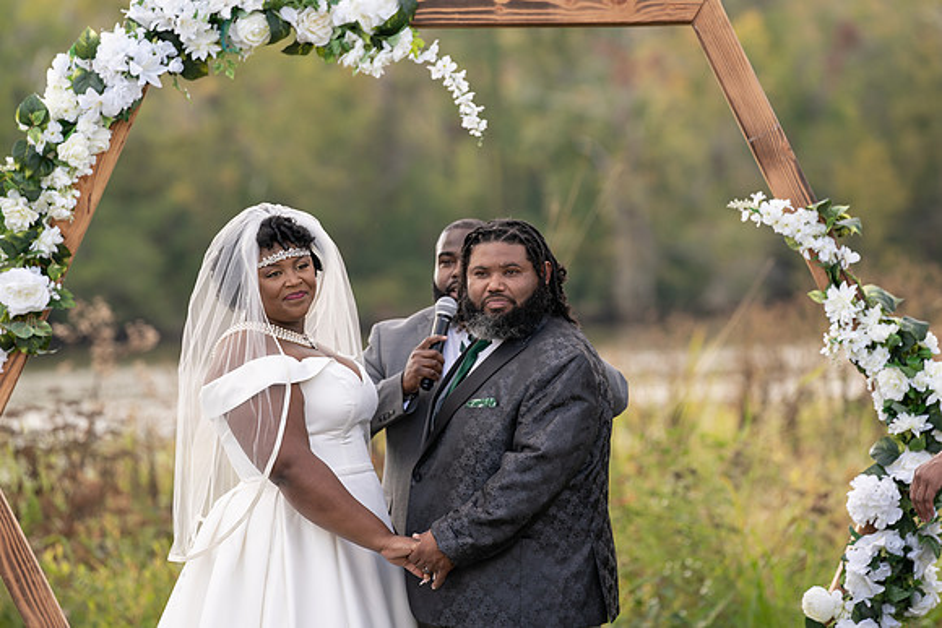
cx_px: 481
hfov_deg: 10.4
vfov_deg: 6.9
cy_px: 314
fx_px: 5191
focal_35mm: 198
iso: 100
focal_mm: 191
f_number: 4
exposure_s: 1/160
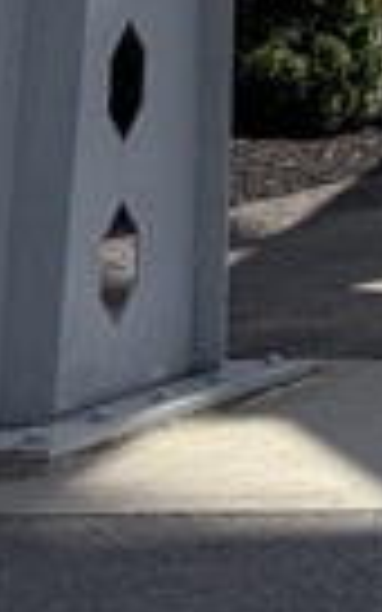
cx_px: 1631
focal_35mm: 191
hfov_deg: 5.7
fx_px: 3182
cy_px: -886
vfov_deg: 9.6
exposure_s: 1/5319
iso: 80
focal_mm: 6.76
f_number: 1.78
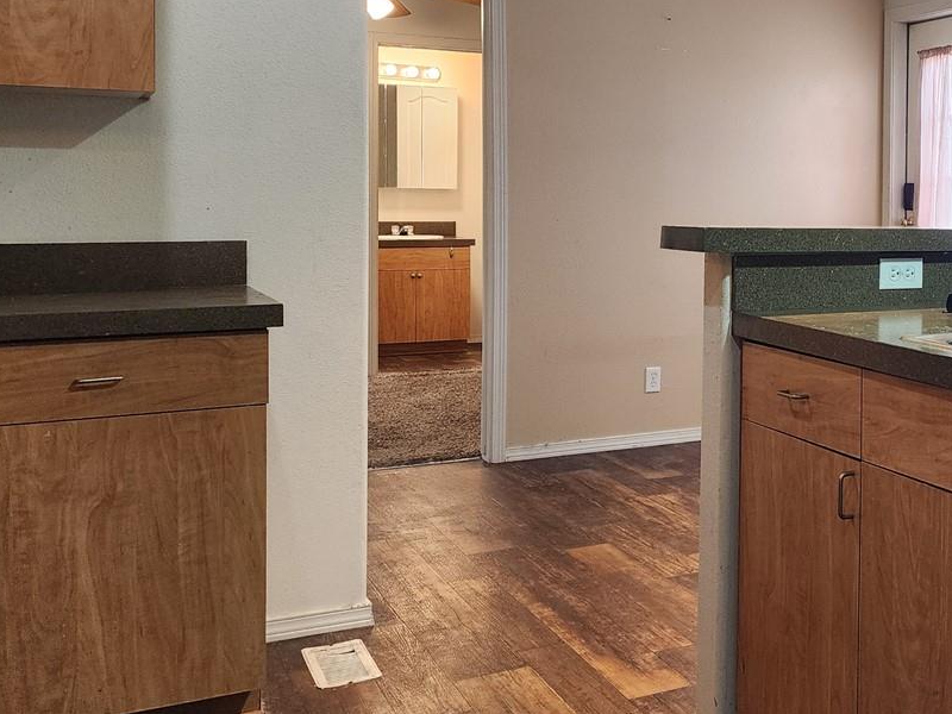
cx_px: 844
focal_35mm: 46
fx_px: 1265
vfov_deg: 31.2
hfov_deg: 38.6
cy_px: 231
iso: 200
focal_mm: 6.4
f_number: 1.8
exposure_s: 1/120
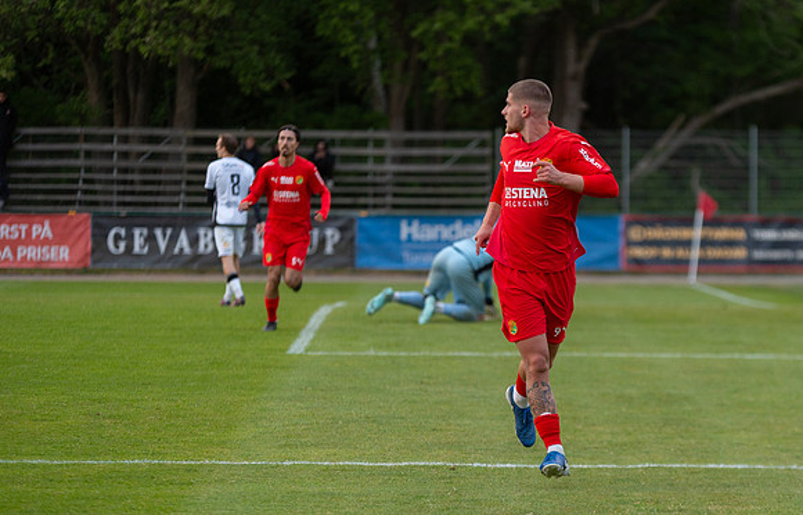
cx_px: 533
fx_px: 4443
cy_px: 291
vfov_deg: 6.6
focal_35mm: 202
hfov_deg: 10.3
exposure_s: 1/800
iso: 1800
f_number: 3.2
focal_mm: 150
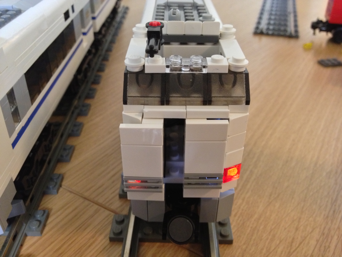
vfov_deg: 40.7
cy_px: 128
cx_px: 171
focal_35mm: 35
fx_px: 346
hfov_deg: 52.6
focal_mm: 4.28
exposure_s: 1/20
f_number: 2.4
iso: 400
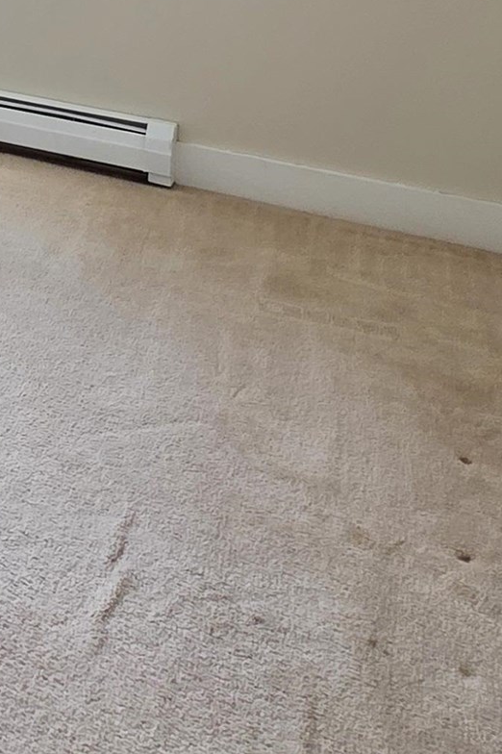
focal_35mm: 53
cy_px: -199
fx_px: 1109
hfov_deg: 20.0
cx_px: -352
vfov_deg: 30.5
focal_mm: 2.2
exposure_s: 1/60
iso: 320
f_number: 1.9
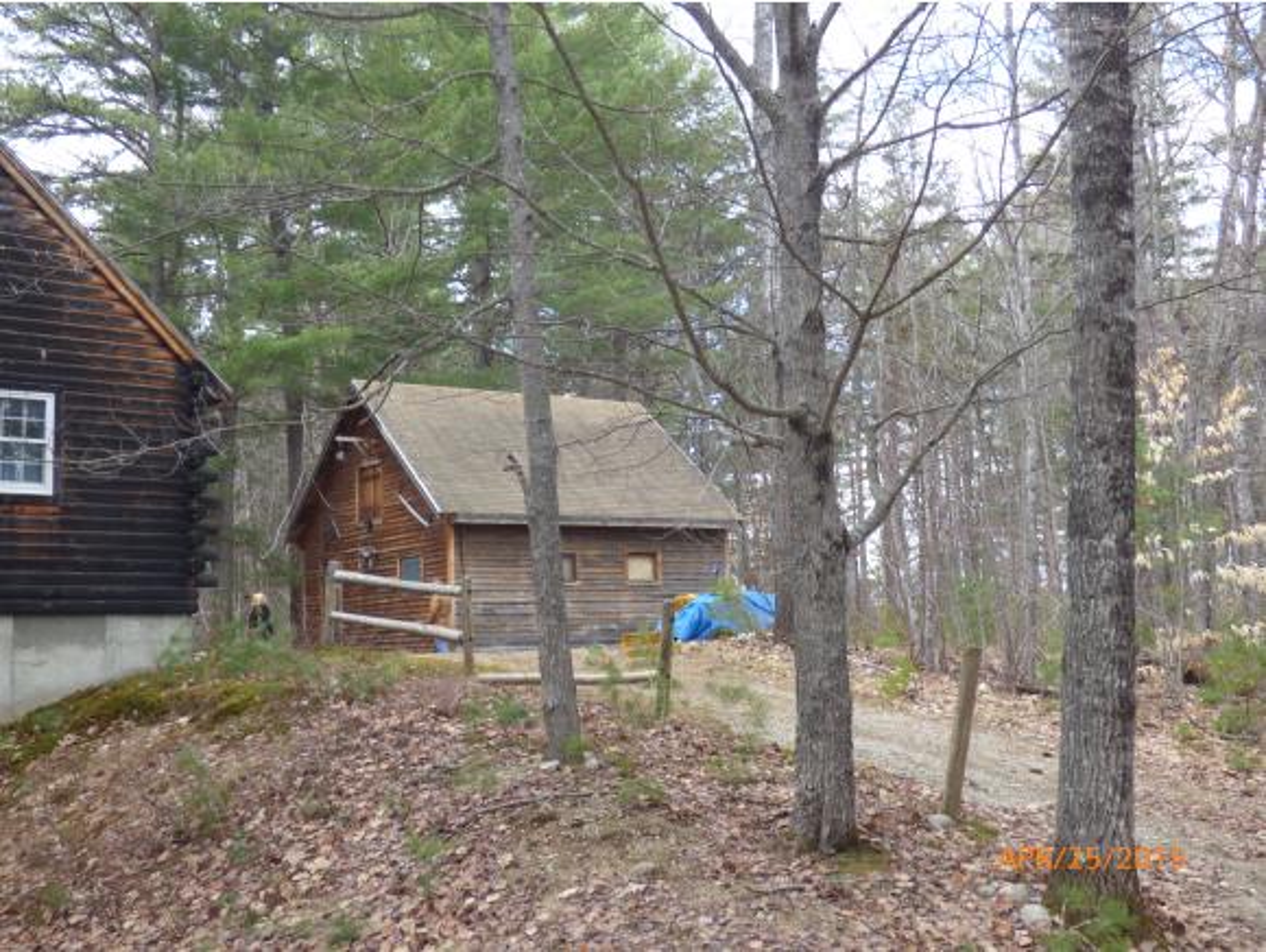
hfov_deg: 43.8
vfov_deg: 33.6
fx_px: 1574
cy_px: 476
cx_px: 633
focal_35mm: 43
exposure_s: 1/100
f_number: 3.6
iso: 100
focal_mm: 7.37
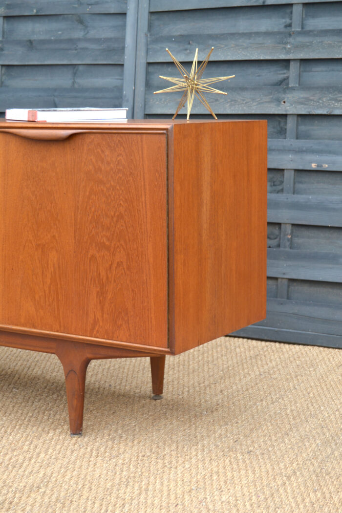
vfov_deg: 29.2
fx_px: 983
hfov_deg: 19.7
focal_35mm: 69
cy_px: 256
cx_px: 171
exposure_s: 1/125
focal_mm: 46
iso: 140
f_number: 5.3
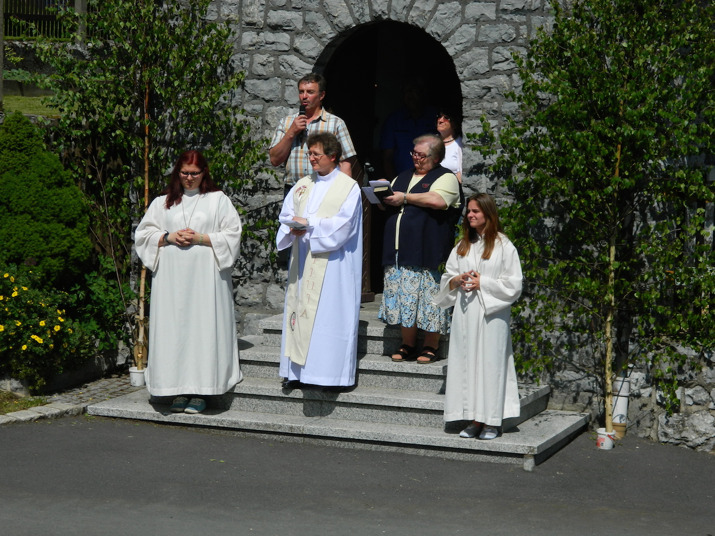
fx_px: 2127
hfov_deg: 19.1
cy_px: 268
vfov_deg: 14.4
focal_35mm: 103
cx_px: 358
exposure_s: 1/200
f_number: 12.6
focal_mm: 18.6
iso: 80
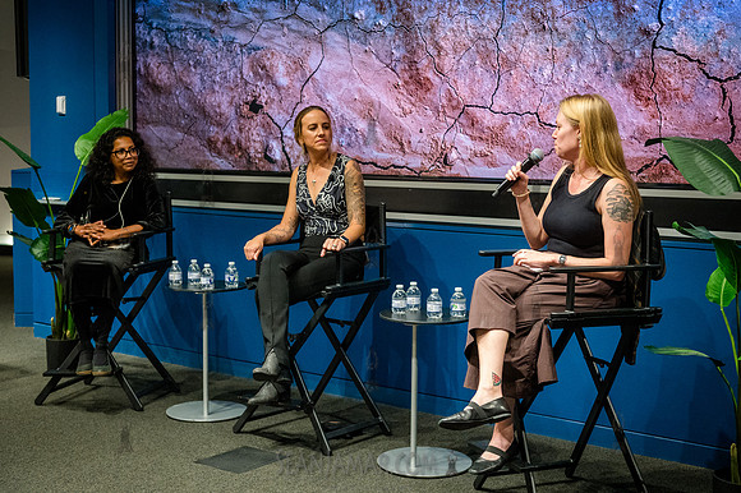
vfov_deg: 26.7
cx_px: 382
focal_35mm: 51
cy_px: 247
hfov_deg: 39.2
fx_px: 1041
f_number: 3.5
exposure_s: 1/200
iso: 6400
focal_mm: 48
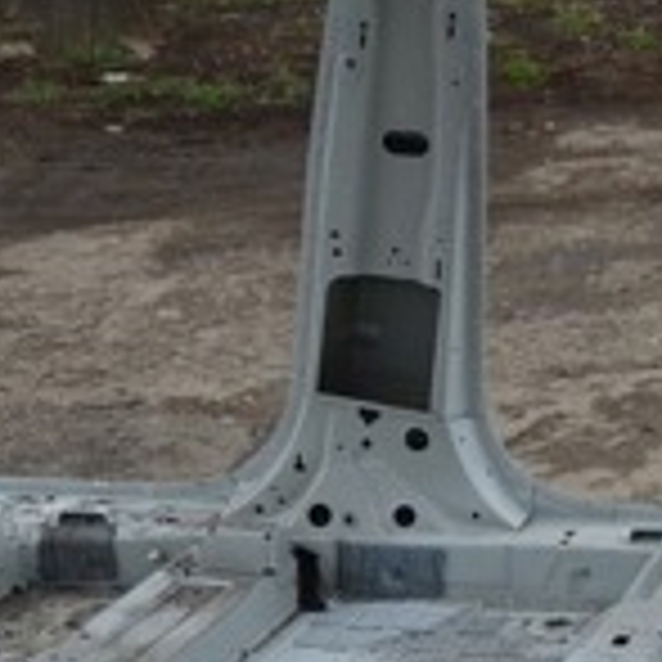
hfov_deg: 12.4
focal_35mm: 122
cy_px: 502
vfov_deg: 14.2
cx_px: 1374
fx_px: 2640
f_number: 6.3
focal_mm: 22
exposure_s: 1/160
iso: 100
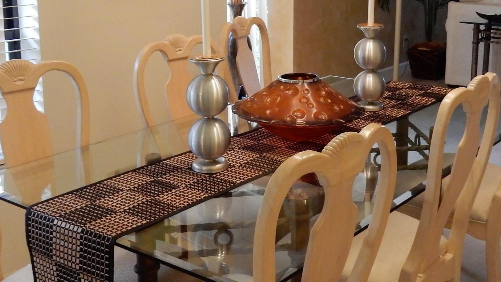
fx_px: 677
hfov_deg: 40.3
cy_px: 63
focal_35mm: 51
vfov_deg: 23.2
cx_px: 310
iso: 320
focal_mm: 4.5
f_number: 3.7
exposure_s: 1/30
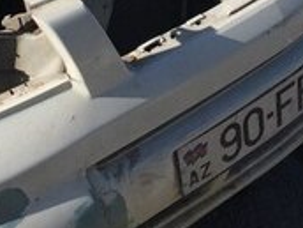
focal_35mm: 111
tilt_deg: -32.2
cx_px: 92
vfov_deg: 12.8
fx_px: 972
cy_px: -87
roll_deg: -2.1
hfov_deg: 17.7
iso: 32
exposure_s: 1/1953
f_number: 2.2
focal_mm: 4.15
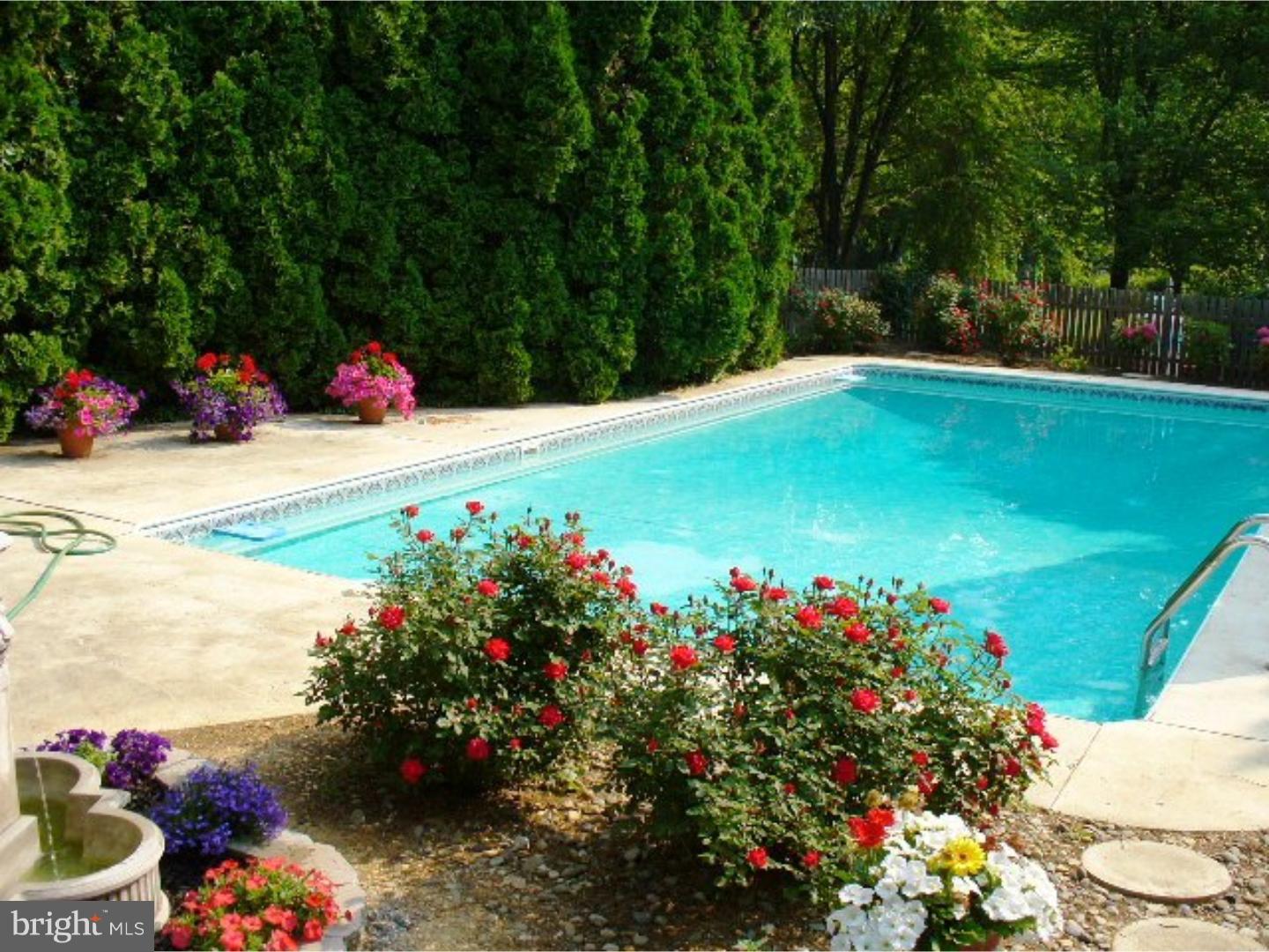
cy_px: 476
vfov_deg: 38.7
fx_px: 1356
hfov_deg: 50.1
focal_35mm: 37
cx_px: 634
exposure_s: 1/160
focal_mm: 6.1
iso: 64
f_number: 5.6
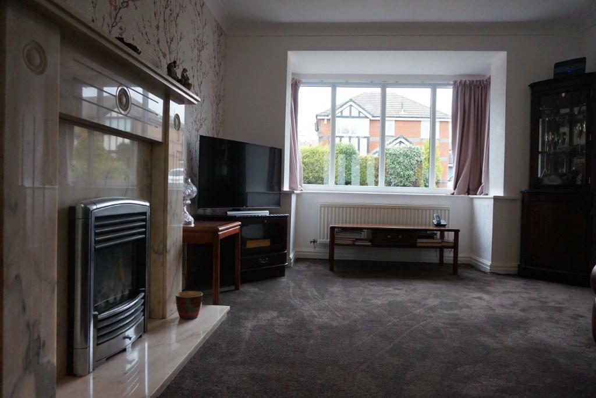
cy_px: 199
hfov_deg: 73.7
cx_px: 298
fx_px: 397
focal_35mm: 24
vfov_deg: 53.1
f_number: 3.5
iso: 1600
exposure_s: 1/250
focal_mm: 16
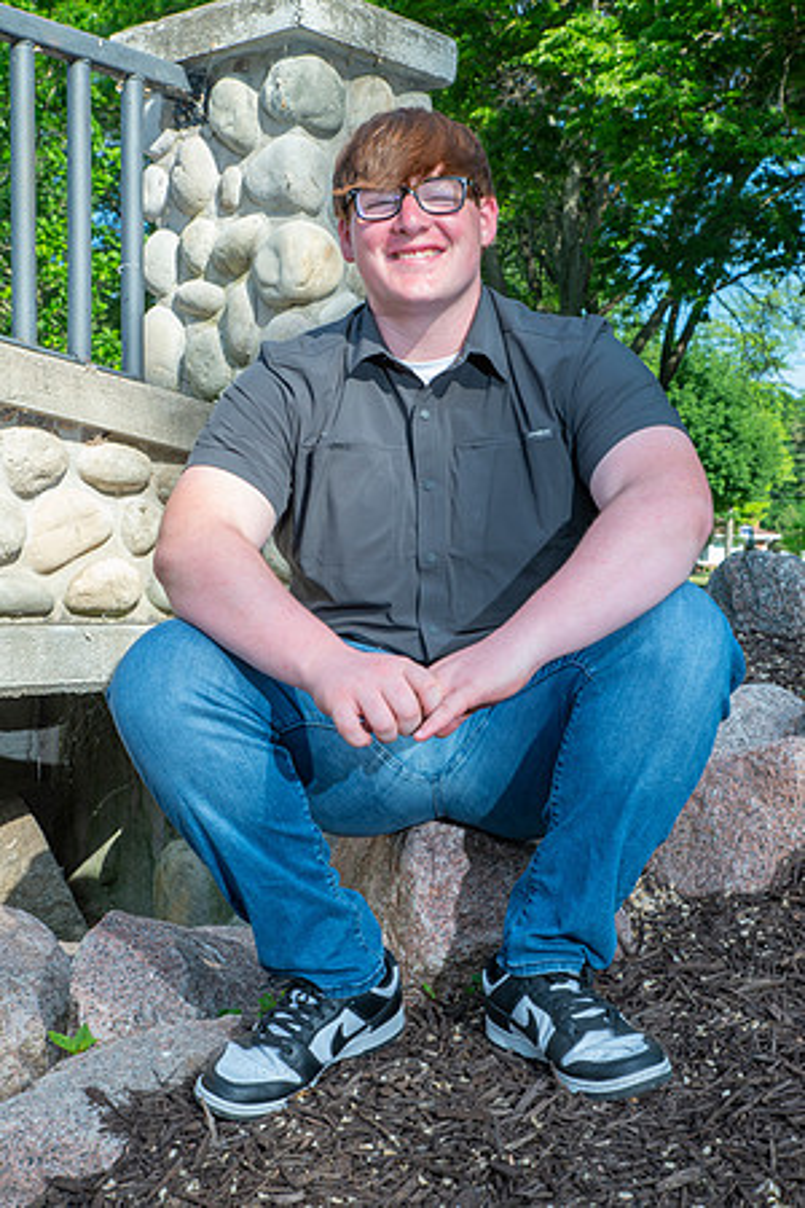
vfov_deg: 38.2
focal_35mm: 52
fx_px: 1744
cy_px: 604
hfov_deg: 26.0
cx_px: 402
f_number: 11
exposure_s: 1/200
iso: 320
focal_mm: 52
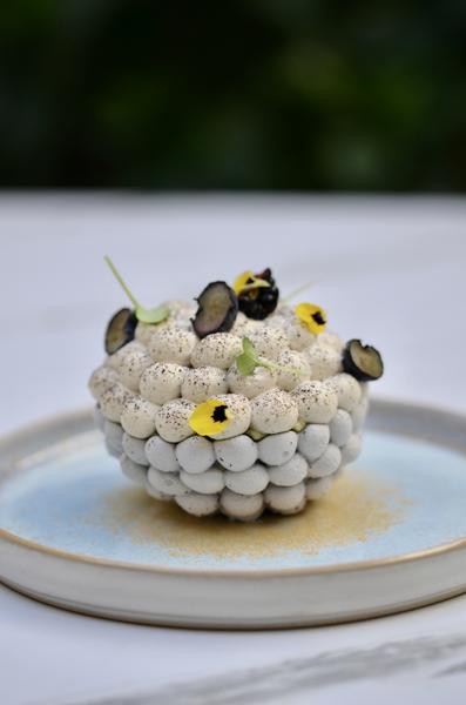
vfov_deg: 13.1
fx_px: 3074
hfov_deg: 8.7
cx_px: 233
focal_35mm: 158
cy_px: 352
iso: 400
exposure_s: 1/1250
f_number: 3.5
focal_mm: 105
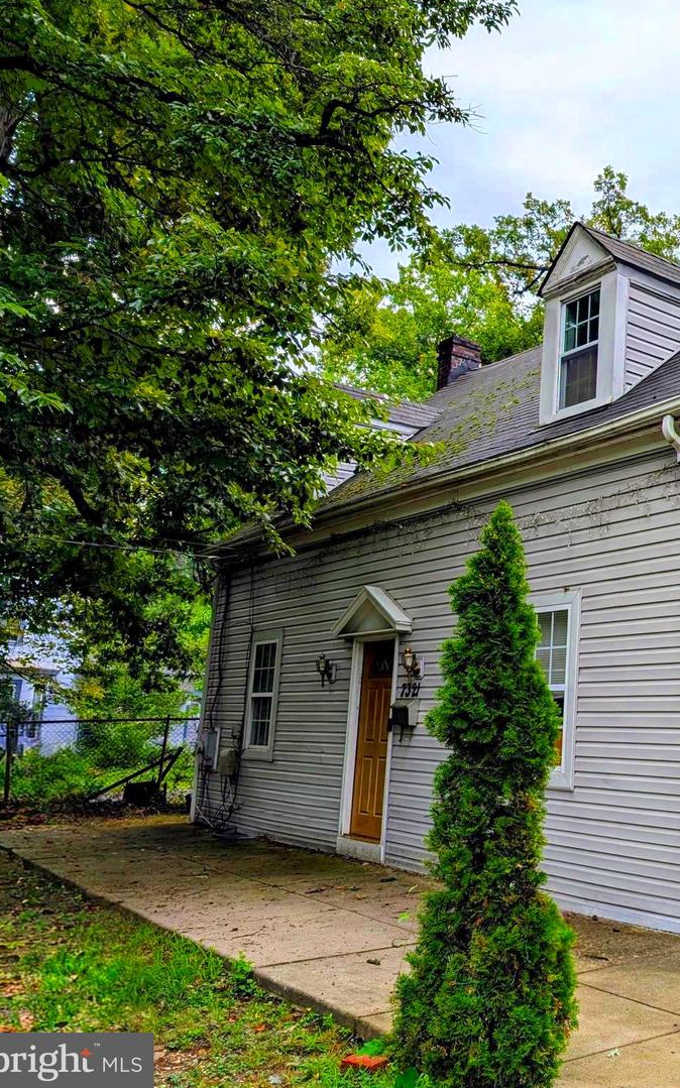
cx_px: 702
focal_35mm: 34
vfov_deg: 56.7
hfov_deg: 33.6
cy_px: 545
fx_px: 1009
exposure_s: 1/388
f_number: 1.68
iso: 22
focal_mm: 6.9
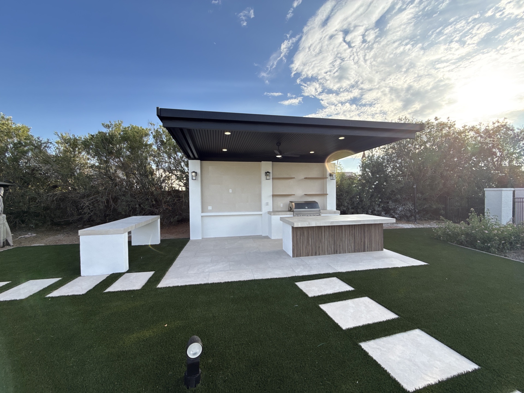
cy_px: 196
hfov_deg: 102.1
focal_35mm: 14
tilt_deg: -1.2
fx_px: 212
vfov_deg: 85.7
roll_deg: +1.3
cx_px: 262
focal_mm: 2.22
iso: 64
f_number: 2.2
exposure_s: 1/644
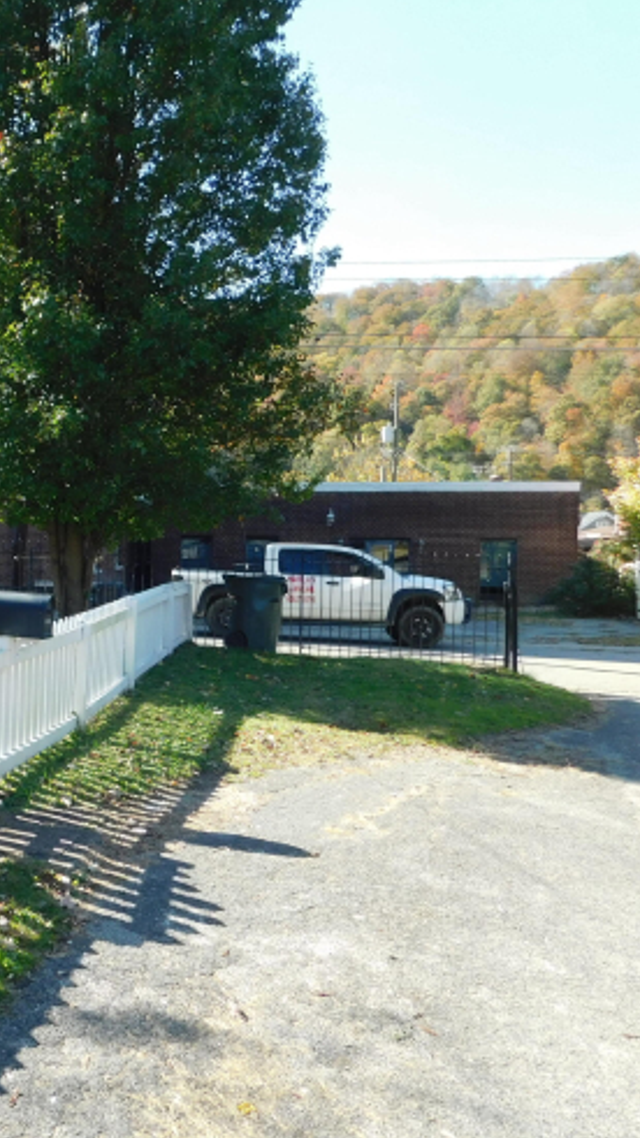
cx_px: -43
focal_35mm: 34
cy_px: 566
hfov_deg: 31.2
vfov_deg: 58.0
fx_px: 1026
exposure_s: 1/400
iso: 125
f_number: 3
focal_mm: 4
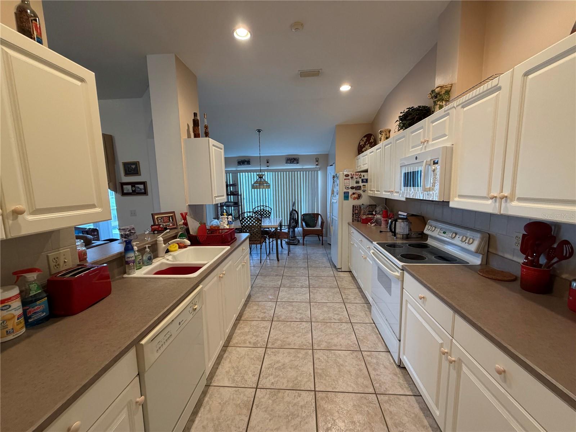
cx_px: 288
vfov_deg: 85.7
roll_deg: +0.5
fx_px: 233
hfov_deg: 102.1
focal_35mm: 14
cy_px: 216
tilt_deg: -8.1
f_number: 2.2
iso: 320
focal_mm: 2.22
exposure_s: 1/60
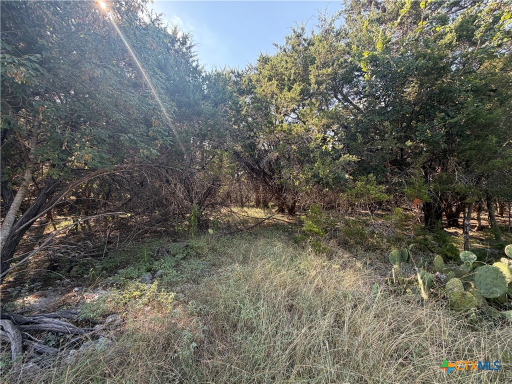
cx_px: 256
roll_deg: +0.3
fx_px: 207
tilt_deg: -1.1
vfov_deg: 85.7
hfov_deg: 102.1
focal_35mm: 14
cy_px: 192
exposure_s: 1/144
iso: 64
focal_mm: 2.22
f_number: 2.2
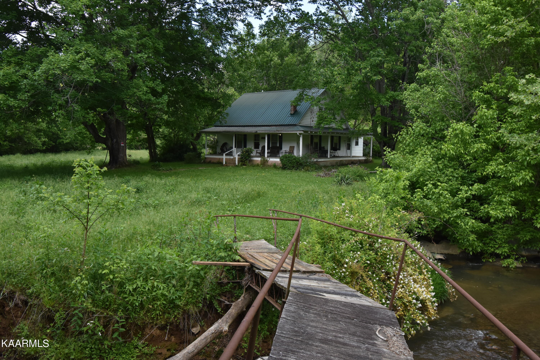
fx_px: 450
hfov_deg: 61.9
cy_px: 180
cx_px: 270
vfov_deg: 43.6
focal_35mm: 30
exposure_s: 1/500
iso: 560
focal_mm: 20
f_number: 8
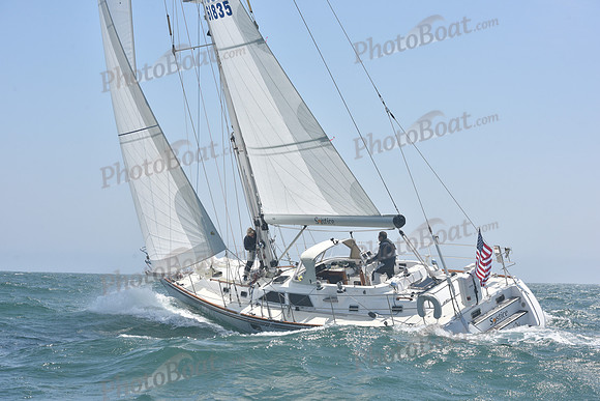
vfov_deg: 19.5
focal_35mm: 70
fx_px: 1167
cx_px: 300
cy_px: 200
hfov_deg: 28.8
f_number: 10
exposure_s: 1/1000
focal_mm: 70
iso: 320
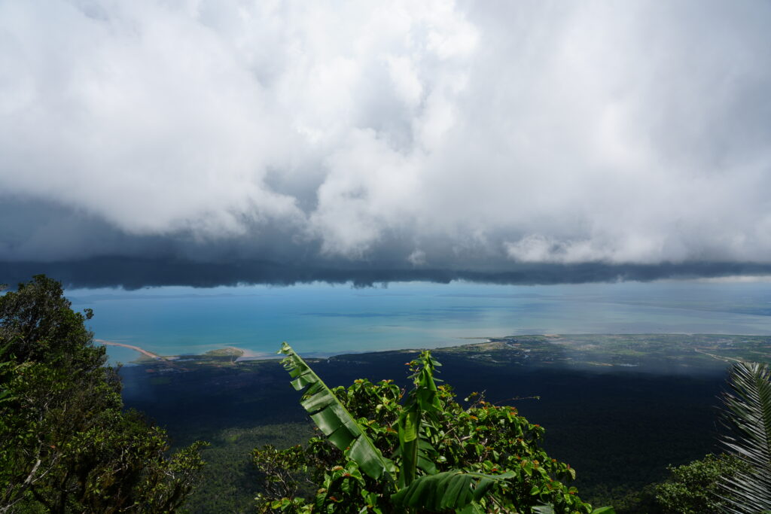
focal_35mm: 24
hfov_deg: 73.7
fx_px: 514
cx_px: 386
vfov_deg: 53.1
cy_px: 257
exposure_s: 1/1000
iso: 100
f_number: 5
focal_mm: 24
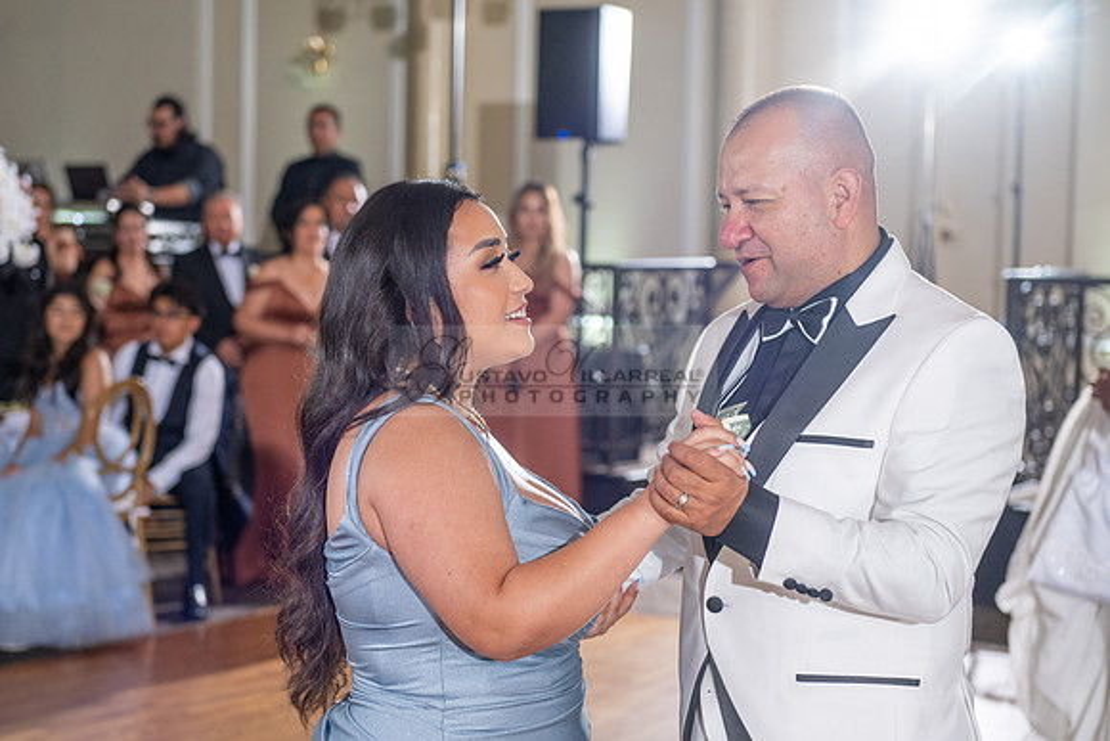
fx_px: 2440
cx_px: 494
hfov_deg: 25.6
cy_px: 404
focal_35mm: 79
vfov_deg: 17.3
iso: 800
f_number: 4
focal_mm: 70
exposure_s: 1/160
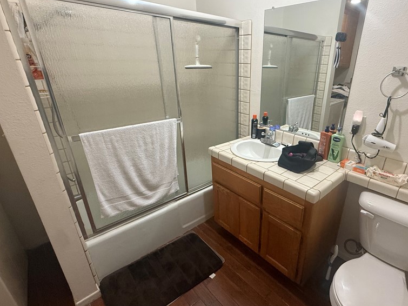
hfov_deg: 83.5
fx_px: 224
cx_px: 247
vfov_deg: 68.7
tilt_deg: -23.4
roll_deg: -0.7
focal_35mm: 19
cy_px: 158
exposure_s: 1/60
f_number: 2.2
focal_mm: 2.22
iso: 400
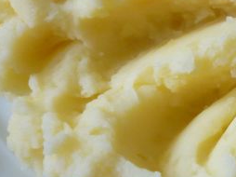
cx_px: 281
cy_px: 4
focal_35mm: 104
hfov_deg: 18.0
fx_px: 708
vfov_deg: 14.0
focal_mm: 5.5
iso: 160
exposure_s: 1/80
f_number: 2.8
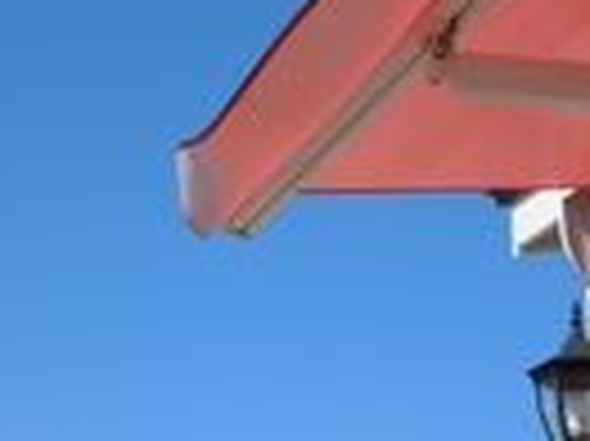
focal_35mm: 101
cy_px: 369
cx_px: 302
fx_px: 1720
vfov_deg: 14.5
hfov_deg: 19.5
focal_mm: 5.9
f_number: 8
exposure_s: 1/320
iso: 100
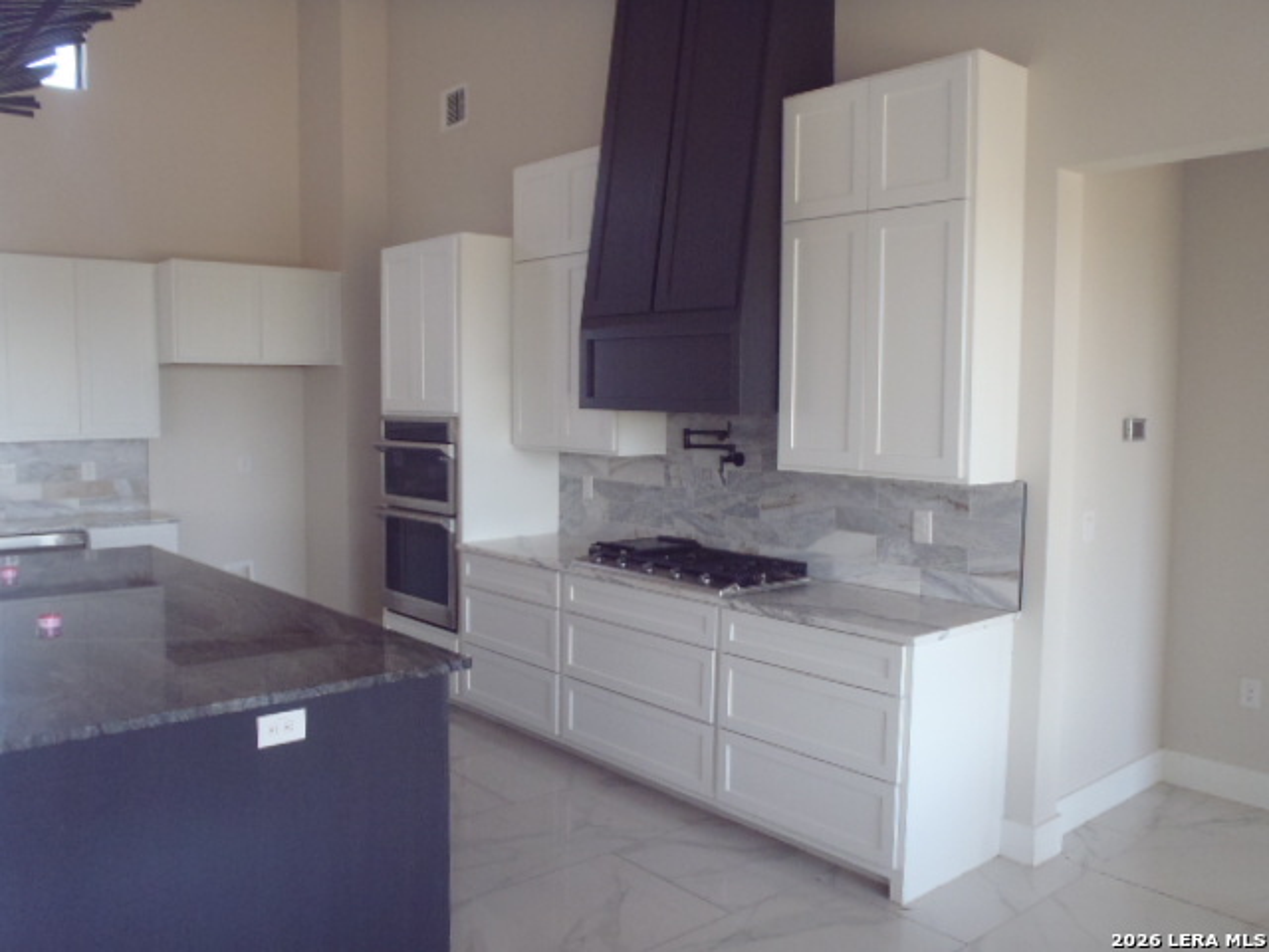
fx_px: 1026
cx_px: 634
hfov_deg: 63.4
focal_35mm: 28
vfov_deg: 49.7
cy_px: 476
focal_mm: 5
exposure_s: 1/30
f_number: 3.9
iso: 250
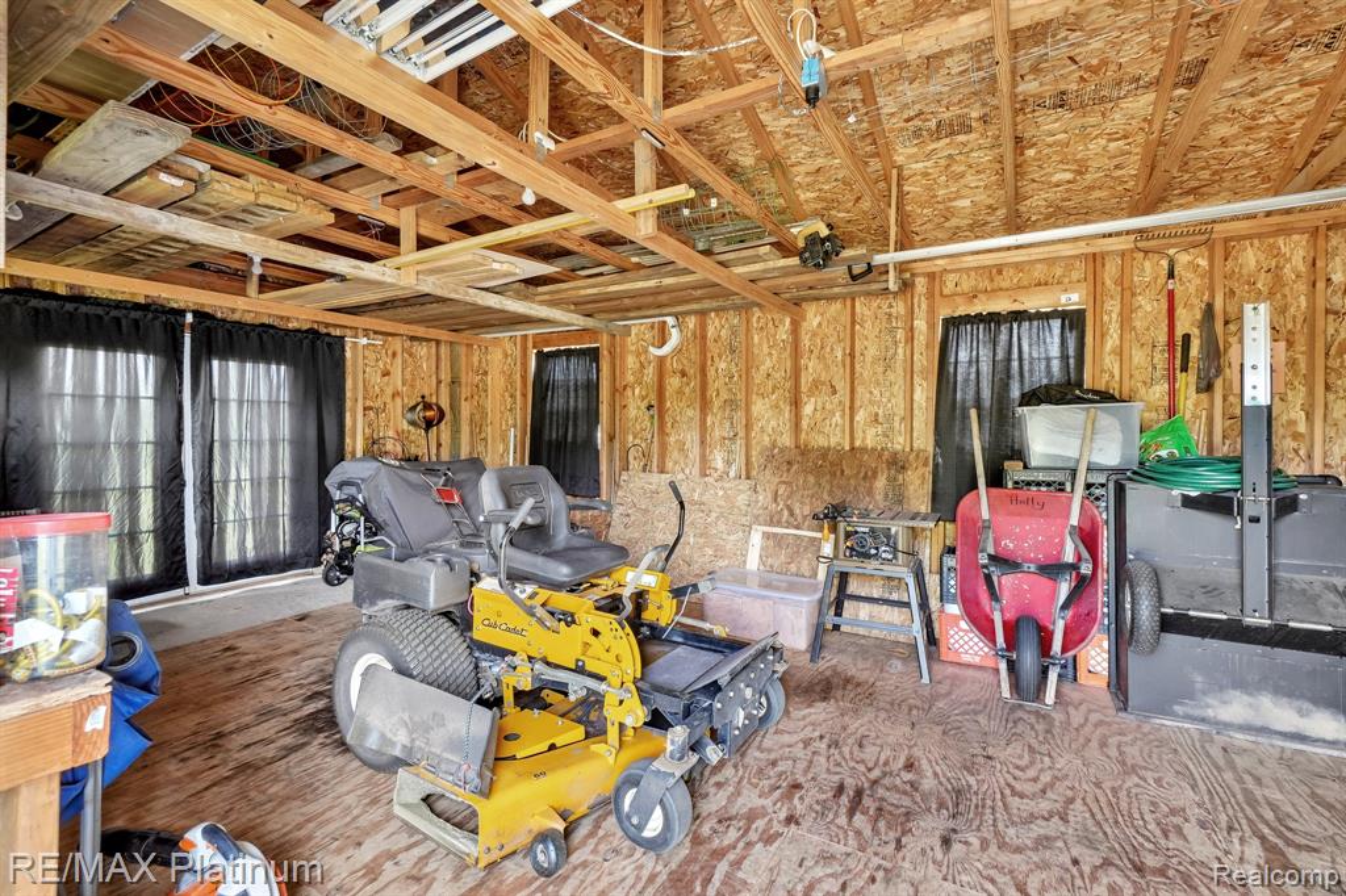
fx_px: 561
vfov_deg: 77.3
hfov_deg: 100.4
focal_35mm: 15
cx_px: 673
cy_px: 448
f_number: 8
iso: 400
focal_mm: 10
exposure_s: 1/6
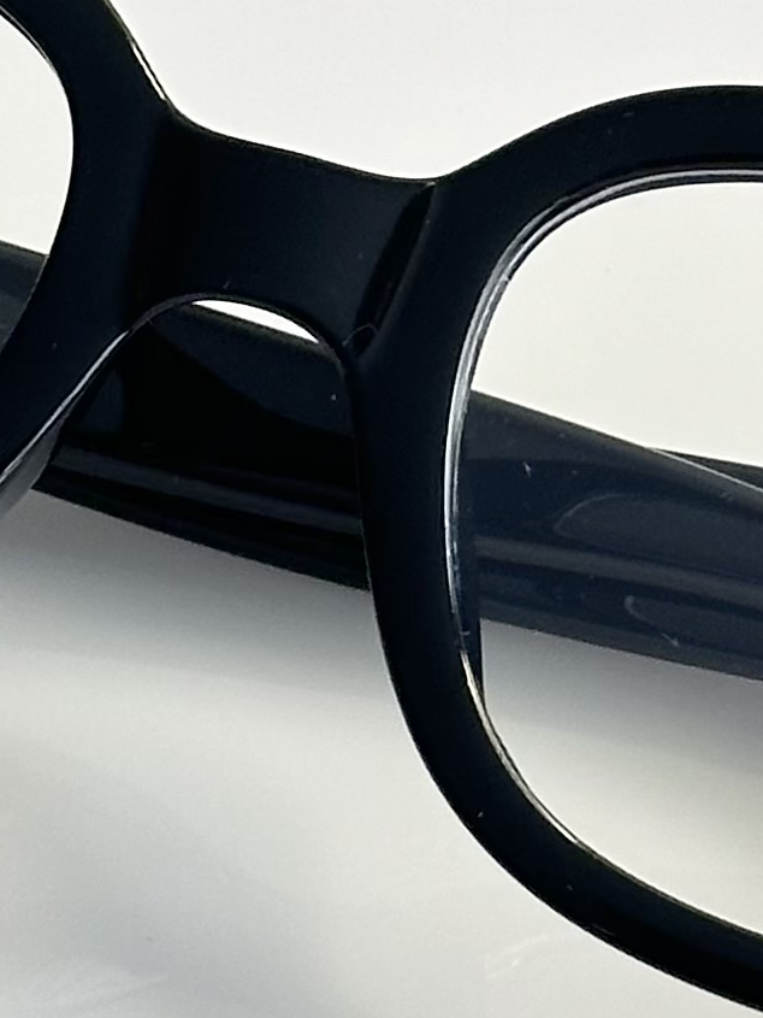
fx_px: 6728
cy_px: 479
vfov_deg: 8.6
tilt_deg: -46.7
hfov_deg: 6.5
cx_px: 209
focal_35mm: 229
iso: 100
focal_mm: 6.86
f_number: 1.78
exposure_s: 1/60
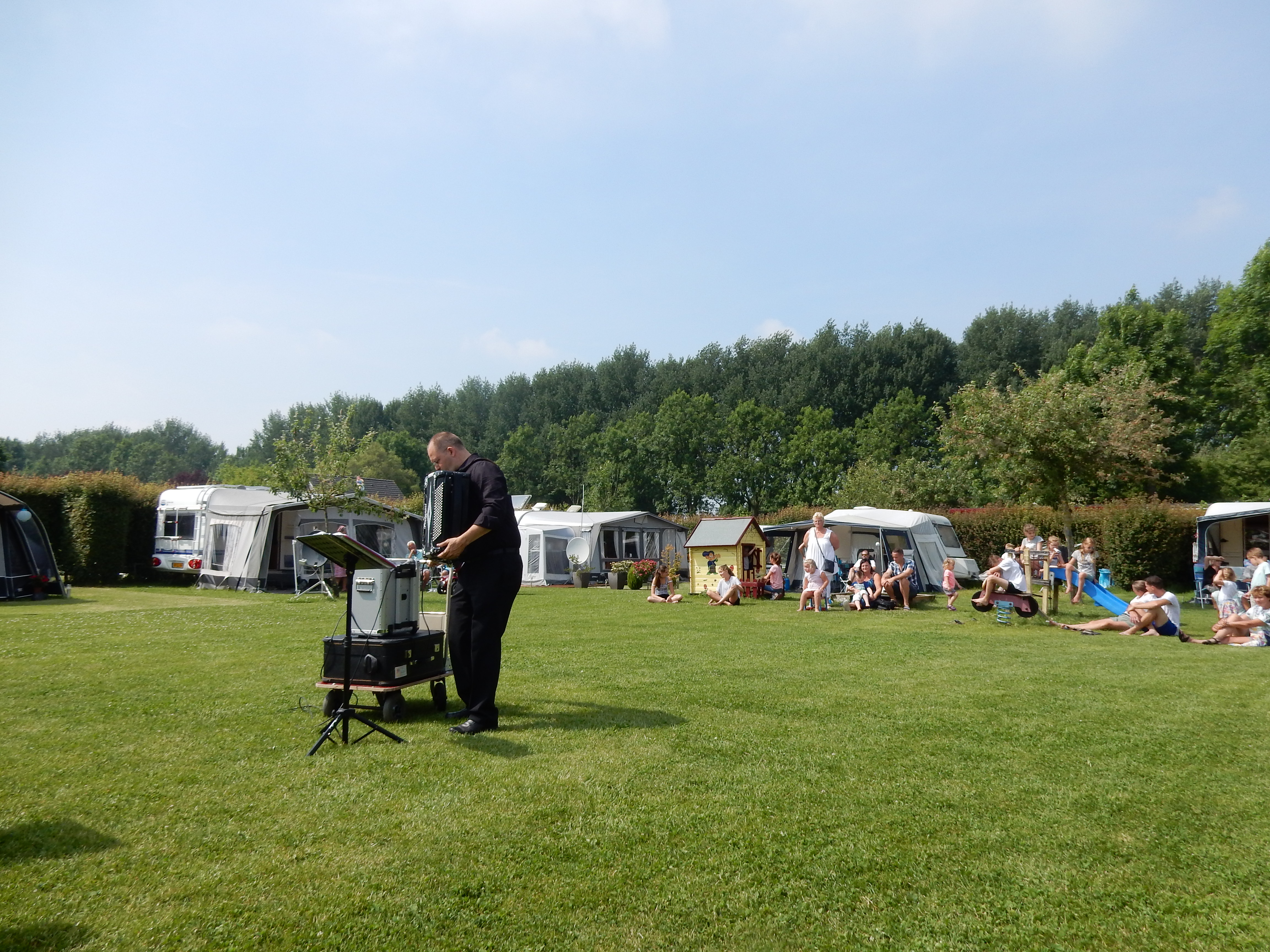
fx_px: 917
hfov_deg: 69.4
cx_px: 635
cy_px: 476
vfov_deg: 54.9
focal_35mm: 25
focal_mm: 4.5
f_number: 3.7
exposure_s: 1/1000
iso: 125
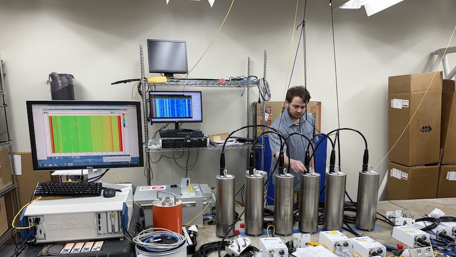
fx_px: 327
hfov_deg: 69.8
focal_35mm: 27
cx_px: 228
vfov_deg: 42.4
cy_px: 169
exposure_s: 1/120
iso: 100
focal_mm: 6.76
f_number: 1.78
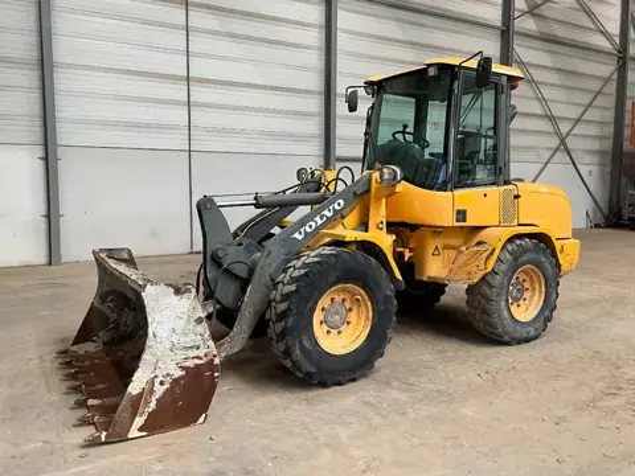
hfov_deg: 61.7
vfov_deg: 48.2
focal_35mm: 29
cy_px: 238
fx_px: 532
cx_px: 318
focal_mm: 3
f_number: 1.8
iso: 64
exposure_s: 1/64
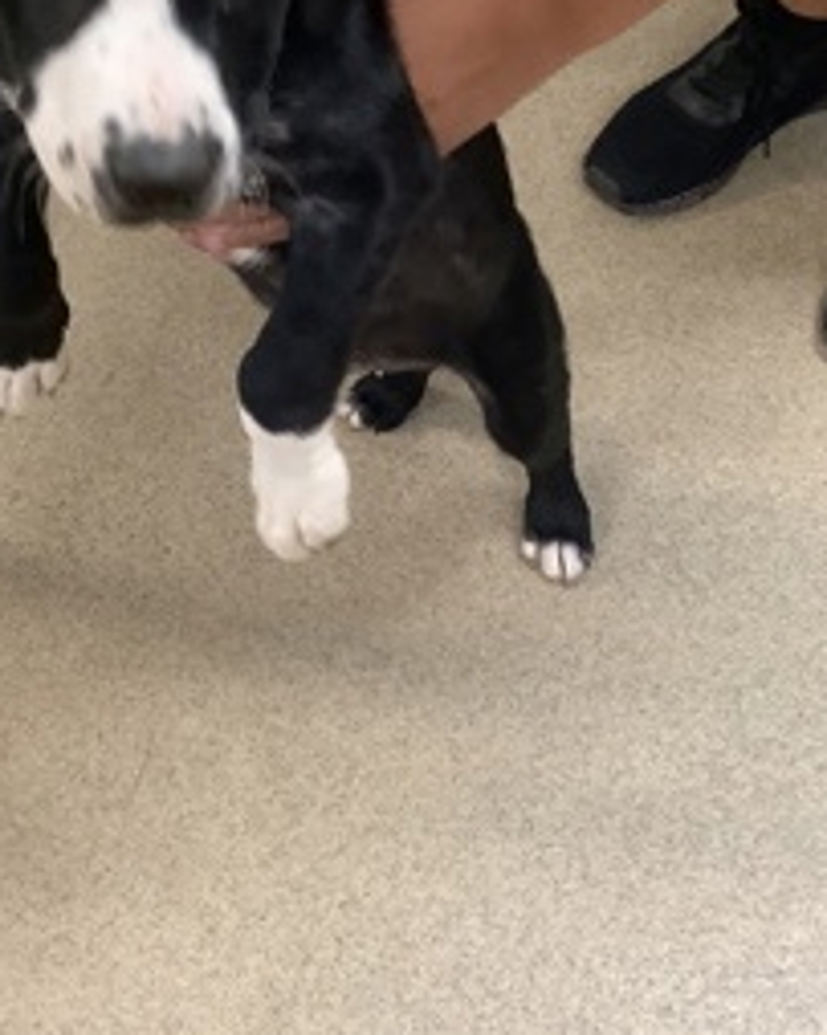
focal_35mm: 50
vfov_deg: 37.1
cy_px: 387
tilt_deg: -52.1
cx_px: 328
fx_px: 1531
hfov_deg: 30.2
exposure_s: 1/40
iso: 320
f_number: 2.4
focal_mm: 3.3
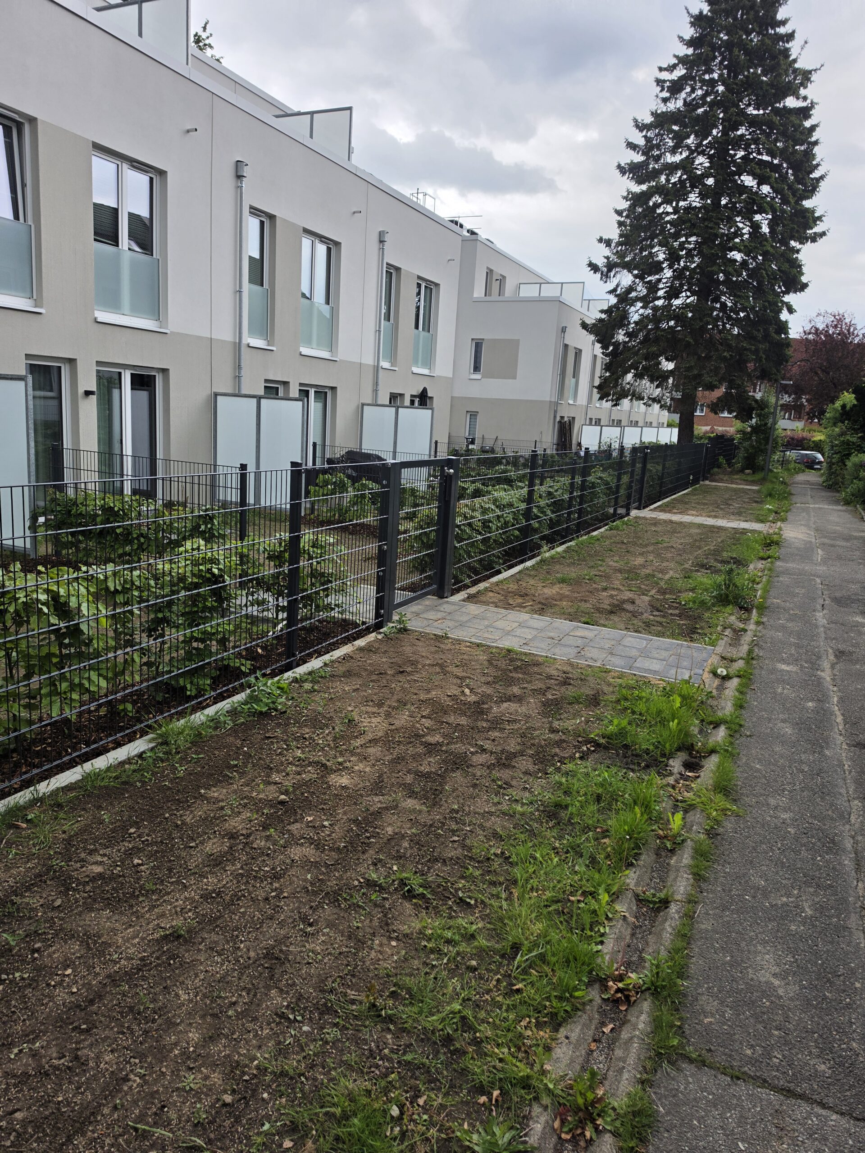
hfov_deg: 58.9
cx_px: 432
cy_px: 576
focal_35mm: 23
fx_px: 766
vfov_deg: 73.9
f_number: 1.4
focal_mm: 6.5
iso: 64
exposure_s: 1/2961
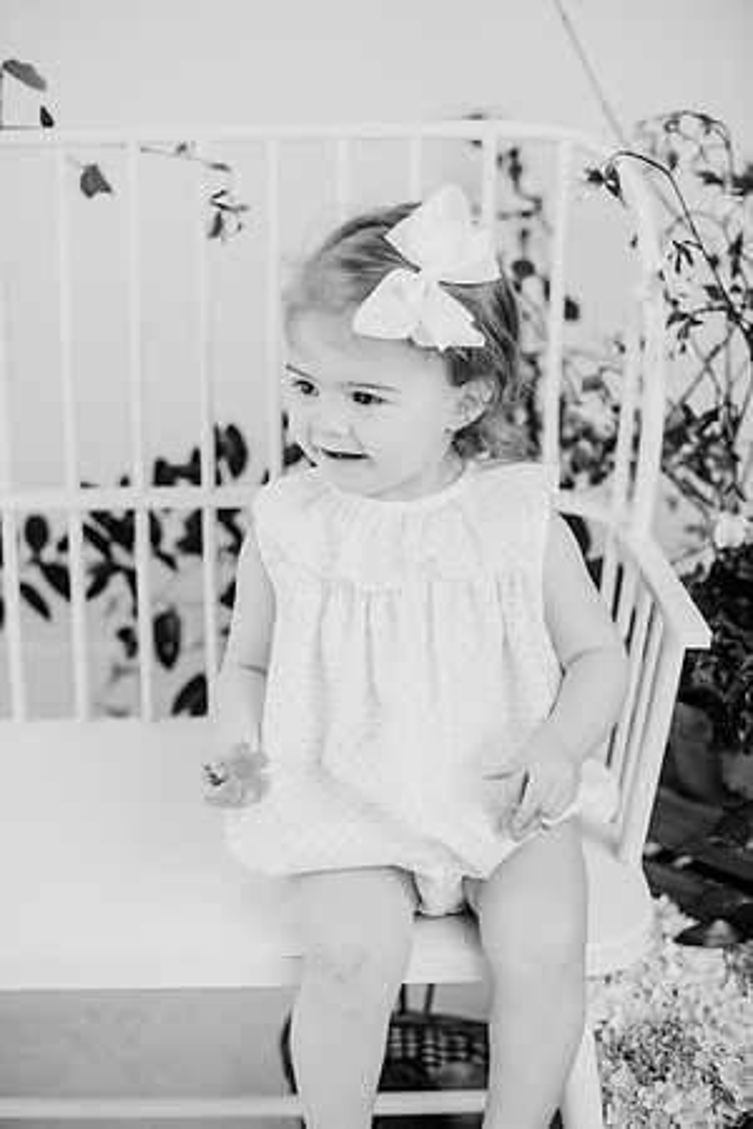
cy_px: 564
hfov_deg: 27.0
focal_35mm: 50
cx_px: 376
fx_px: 1569
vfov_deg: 39.6
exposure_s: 1/160
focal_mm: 50
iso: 125
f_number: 2.5
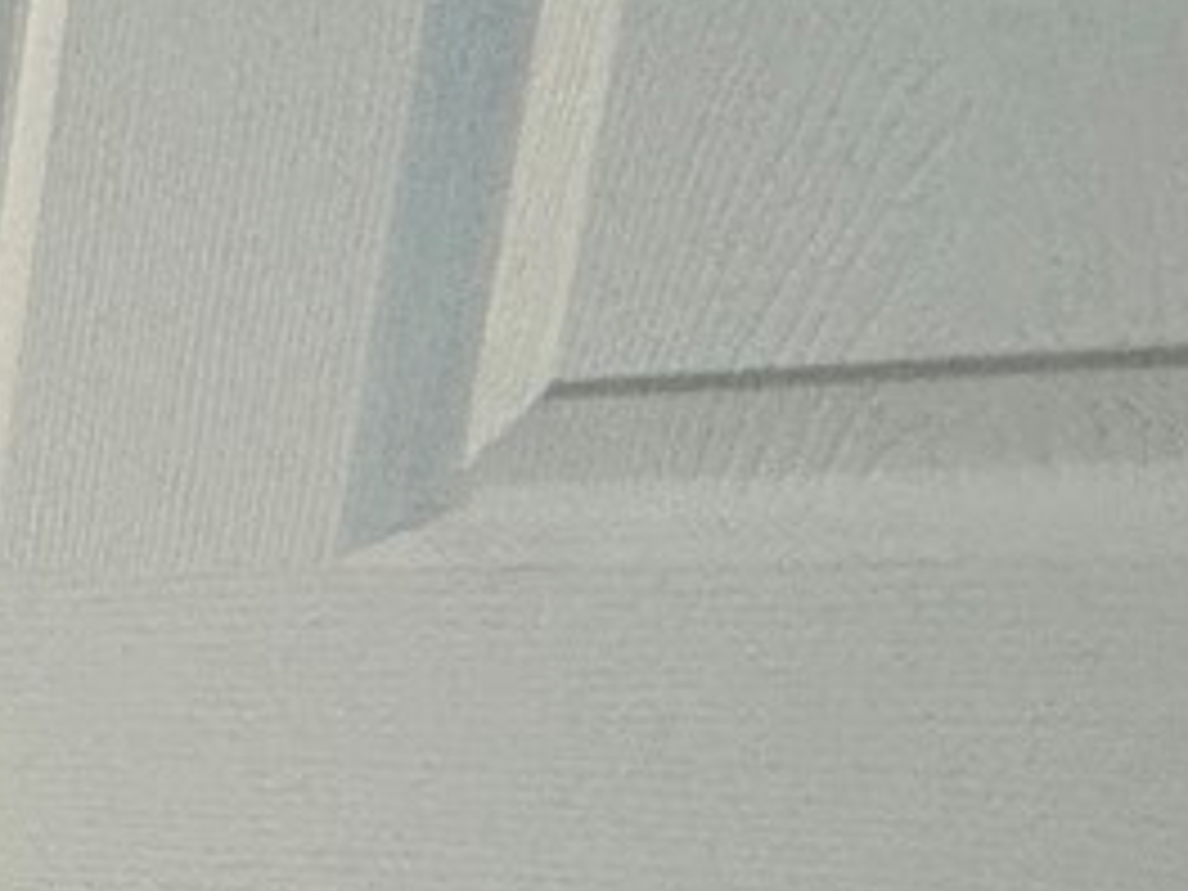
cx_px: -1390
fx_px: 2917
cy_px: 1494
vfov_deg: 15.4
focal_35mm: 85
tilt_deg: -16.8
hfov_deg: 16.0
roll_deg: -0.7
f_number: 2.2
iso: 200
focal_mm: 2.22
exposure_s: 1/60
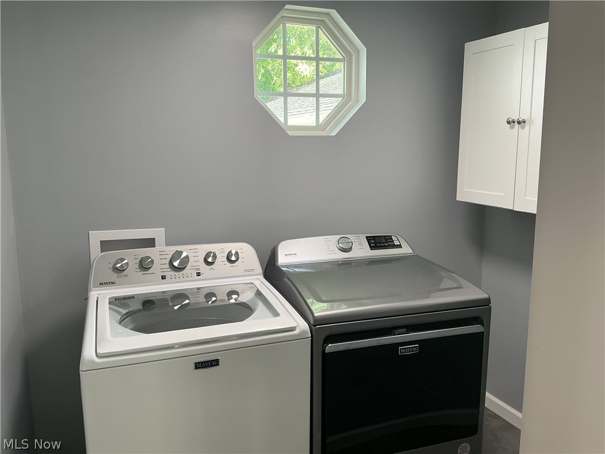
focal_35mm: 29
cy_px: 227
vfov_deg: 48.2
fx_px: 507
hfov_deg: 61.7
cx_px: 302
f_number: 1.8
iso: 50
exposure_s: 1/60
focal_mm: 3
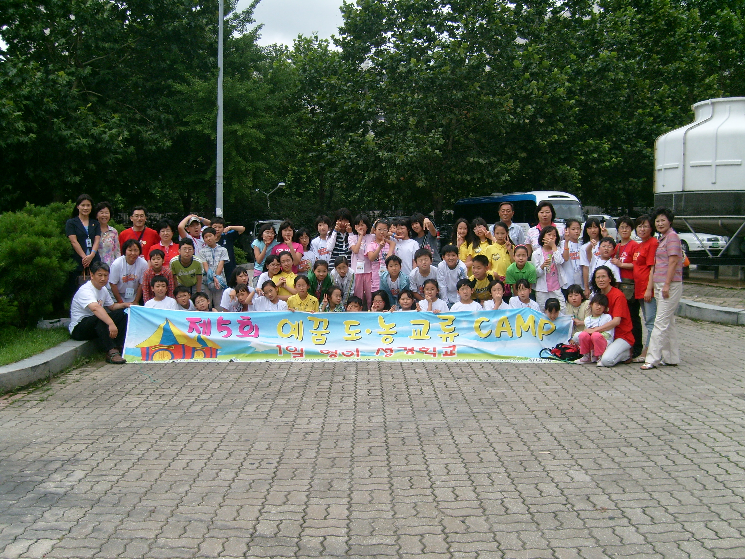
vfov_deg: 40.7
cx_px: 372
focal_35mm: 35
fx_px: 753
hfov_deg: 52.6
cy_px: 280
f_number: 7.1
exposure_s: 1/180
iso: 80
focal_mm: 5.8
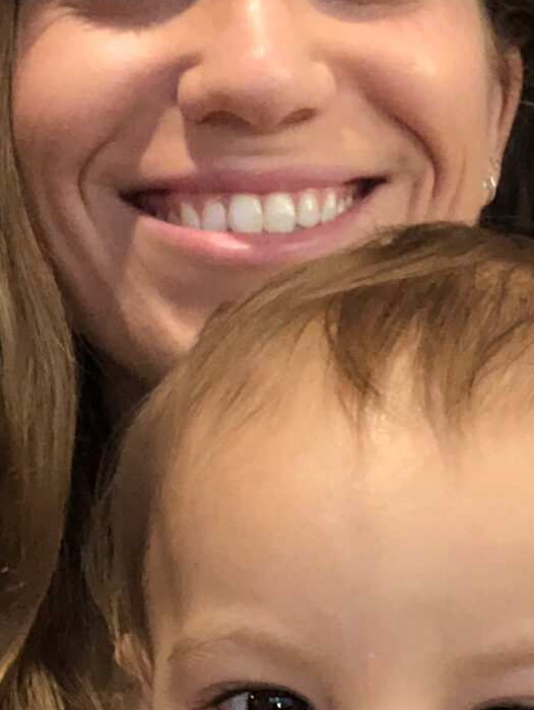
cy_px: 514
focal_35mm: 117
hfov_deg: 12.6
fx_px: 2404
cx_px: 35
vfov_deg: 16.7
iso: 125
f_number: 2.2
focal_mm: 2.87
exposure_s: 1/50
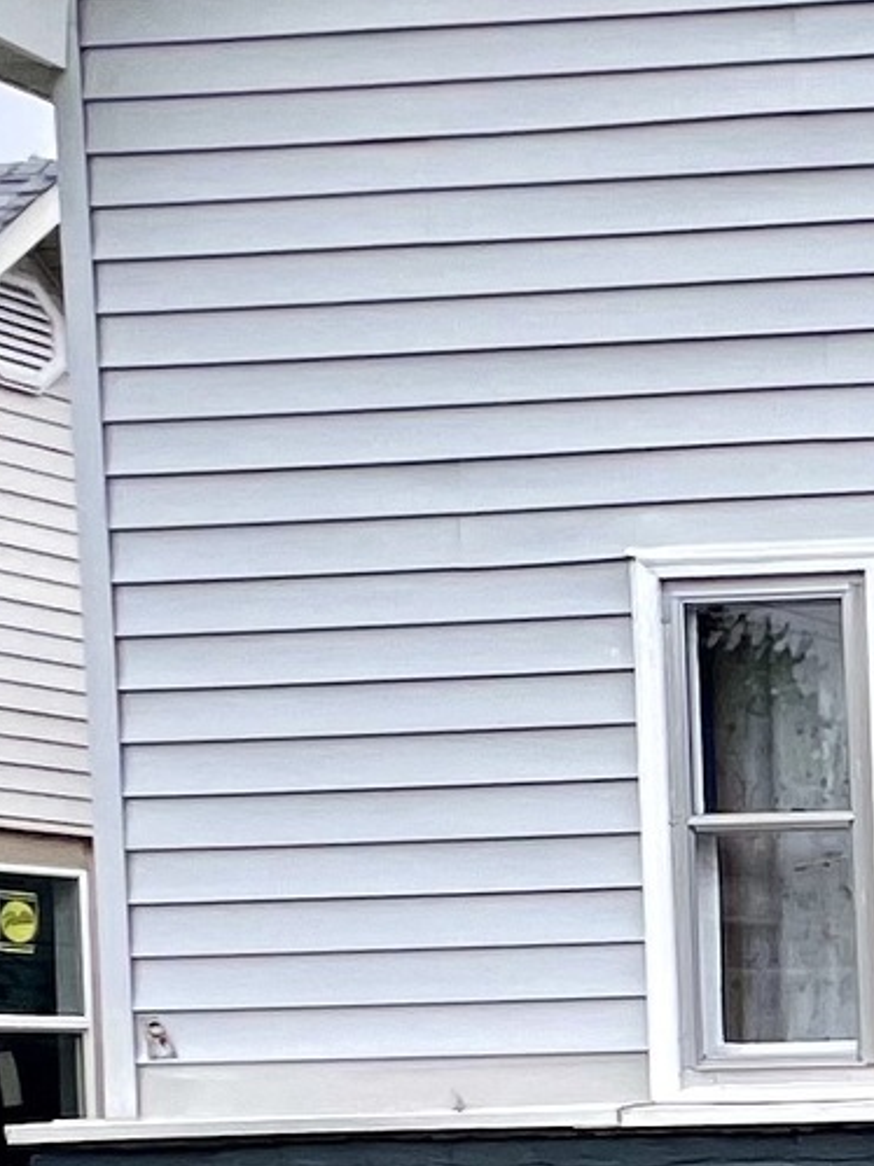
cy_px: 1157
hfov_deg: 12.7
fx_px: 2694
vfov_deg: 23.4
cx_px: 2264
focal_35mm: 80
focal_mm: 1.57
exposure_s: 1/380
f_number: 1.8
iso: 32
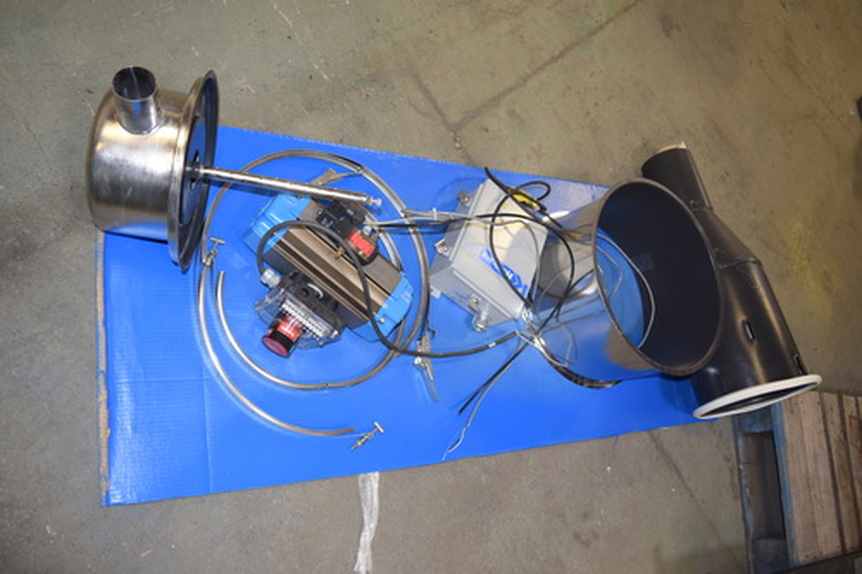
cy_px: 287
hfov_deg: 67.4
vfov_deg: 47.9
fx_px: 646
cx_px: 431
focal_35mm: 27
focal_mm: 18
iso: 800
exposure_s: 1/80
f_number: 4.5
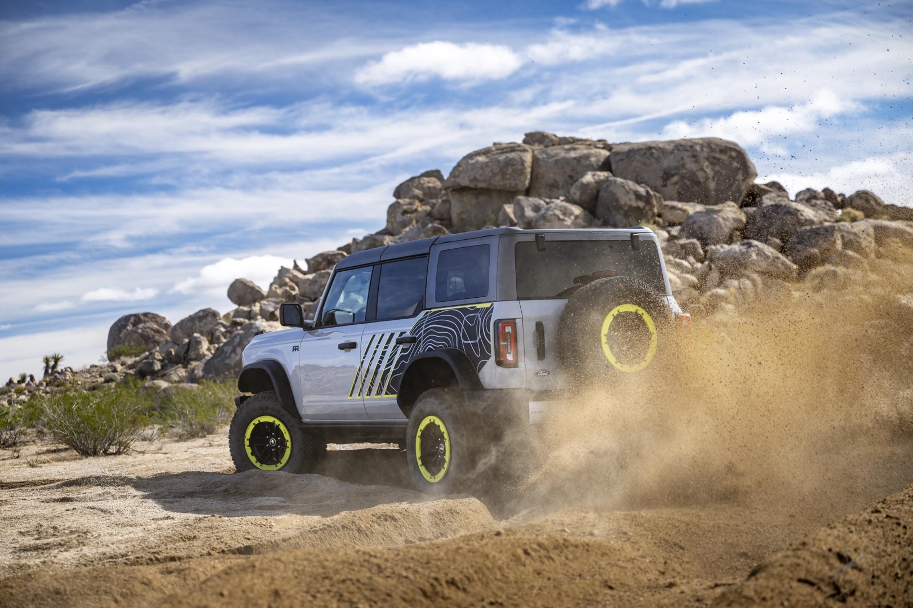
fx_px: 1775
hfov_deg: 28.8
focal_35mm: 70
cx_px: 456
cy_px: 304
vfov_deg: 19.5
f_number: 3.5
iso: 100
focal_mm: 70
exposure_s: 1/640
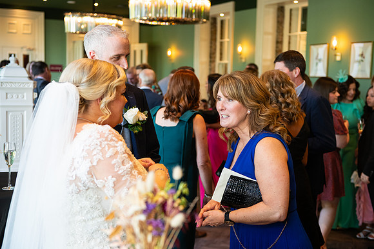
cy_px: 124
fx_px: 520
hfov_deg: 39.6
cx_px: 187
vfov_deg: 27.0
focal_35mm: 50
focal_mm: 50
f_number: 3.5
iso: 800
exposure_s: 1/160
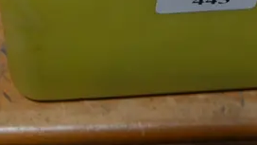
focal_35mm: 205
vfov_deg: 5.6
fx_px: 1397
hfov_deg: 10.4
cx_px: 245
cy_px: -281
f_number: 5.3
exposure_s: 1/60
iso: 250
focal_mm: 25
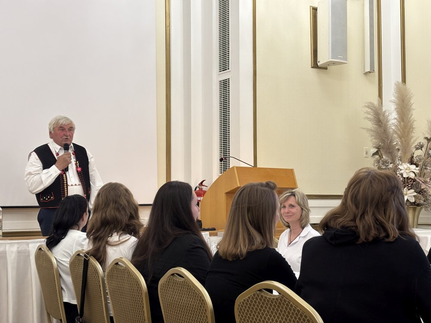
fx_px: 647
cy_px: 162
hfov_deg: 36.8
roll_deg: +0.4
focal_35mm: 52
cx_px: 216
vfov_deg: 28.0
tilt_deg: +2.0
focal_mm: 5.96
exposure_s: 1/50
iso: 125
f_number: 1.6
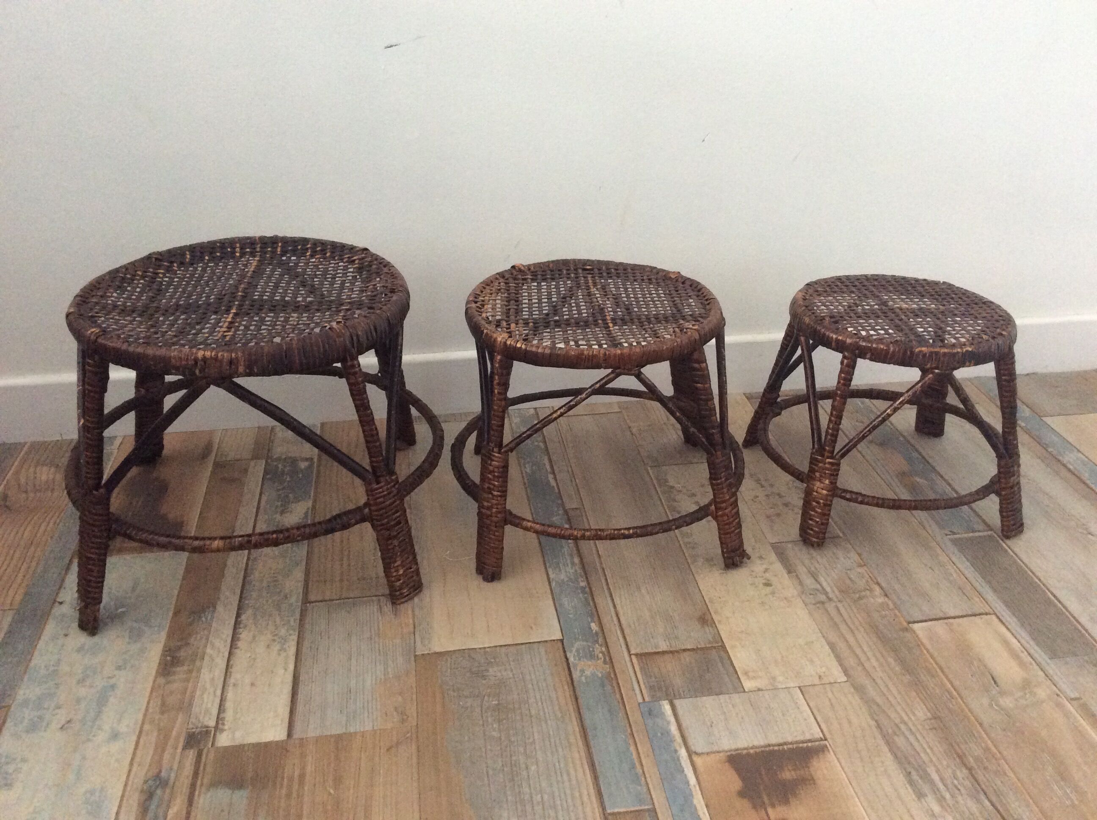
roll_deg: +0.6
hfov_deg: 56.9
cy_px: 410
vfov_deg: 44.1
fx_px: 1013
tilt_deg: -28.5
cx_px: 548
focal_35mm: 32
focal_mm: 3.3
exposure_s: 1/17
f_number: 2.4
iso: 250
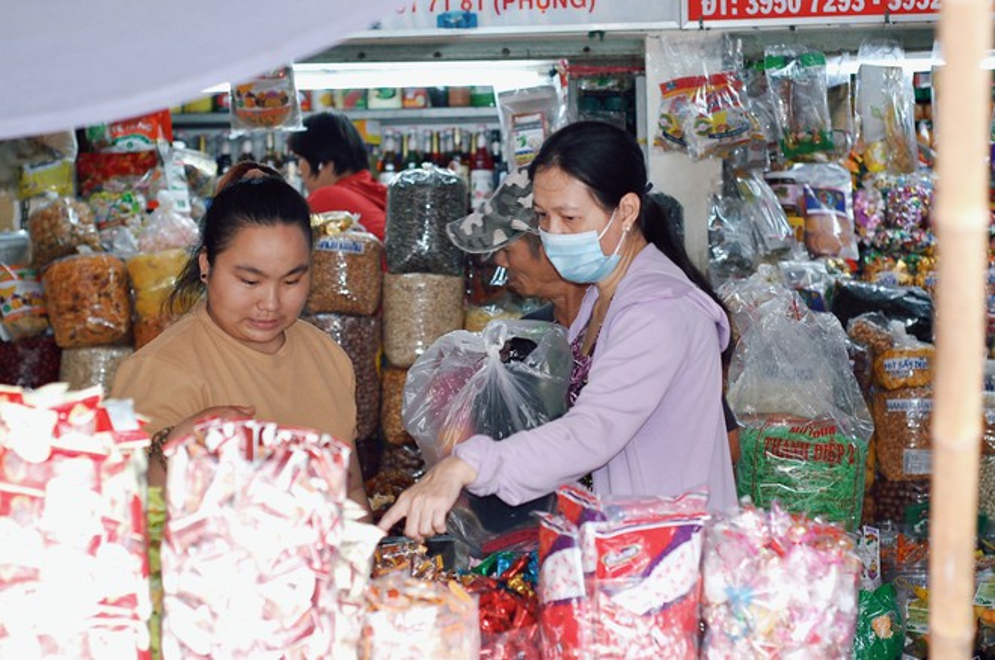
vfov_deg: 18.1
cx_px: 498
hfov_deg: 27.0
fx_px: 2070
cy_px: 330
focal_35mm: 75
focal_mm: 50
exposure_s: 1/125
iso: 400
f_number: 2.8
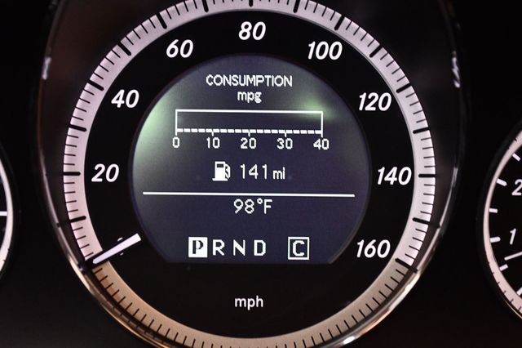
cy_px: 174
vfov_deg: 20.6
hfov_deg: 30.5
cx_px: 261
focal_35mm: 66
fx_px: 956
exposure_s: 1/60
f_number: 5.3
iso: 4000
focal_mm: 44
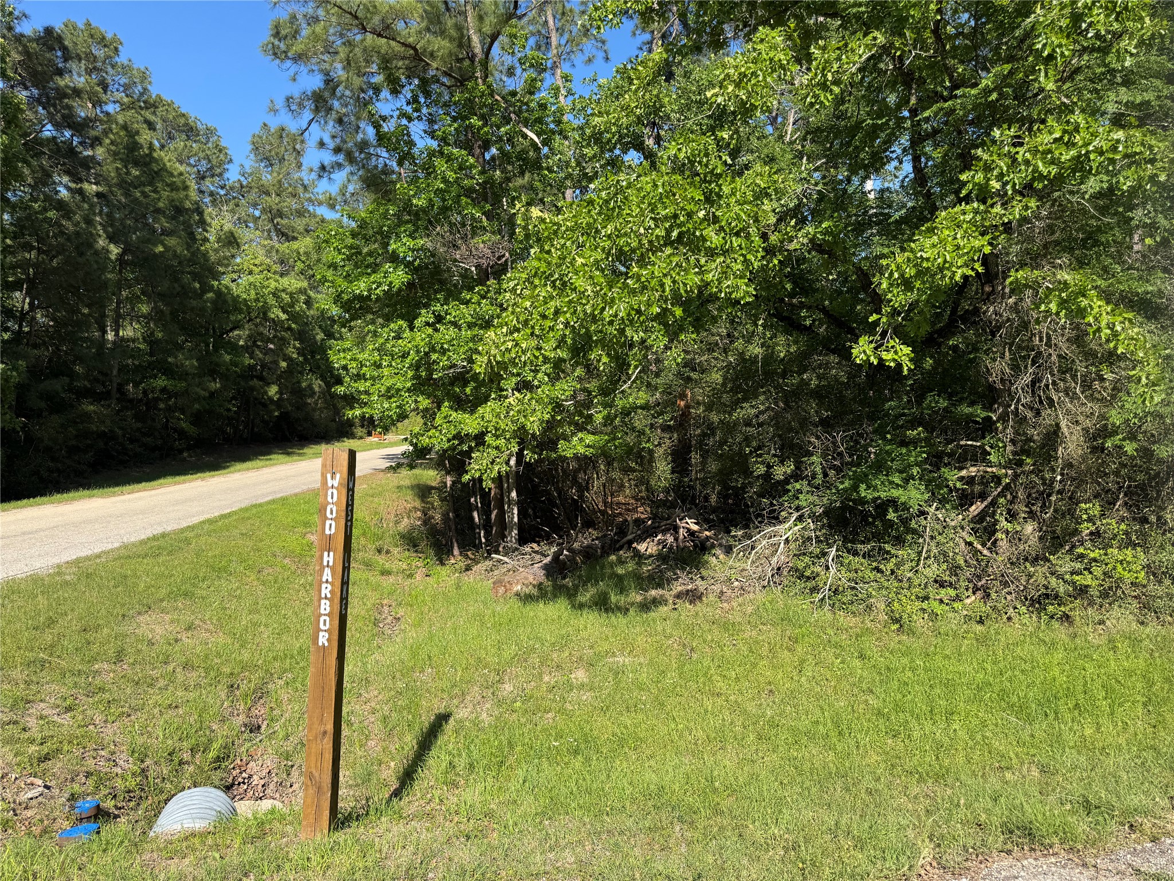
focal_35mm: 24
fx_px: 814
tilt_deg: -1.8
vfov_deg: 56.8
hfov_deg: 71.6
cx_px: 587
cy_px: 440
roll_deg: +0.6
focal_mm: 6.76
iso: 80
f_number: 1.78
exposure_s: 1/2174
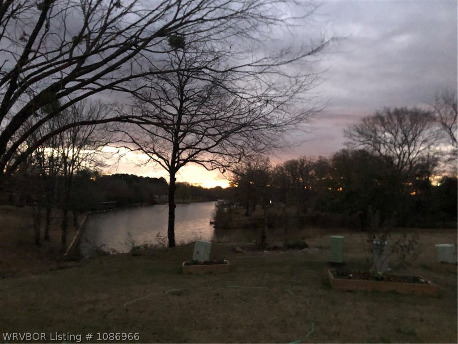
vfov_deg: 49.7
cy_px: 172
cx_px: 229
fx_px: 370
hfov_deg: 63.4
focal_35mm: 28
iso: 320
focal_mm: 4
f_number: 1.8
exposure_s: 1/4
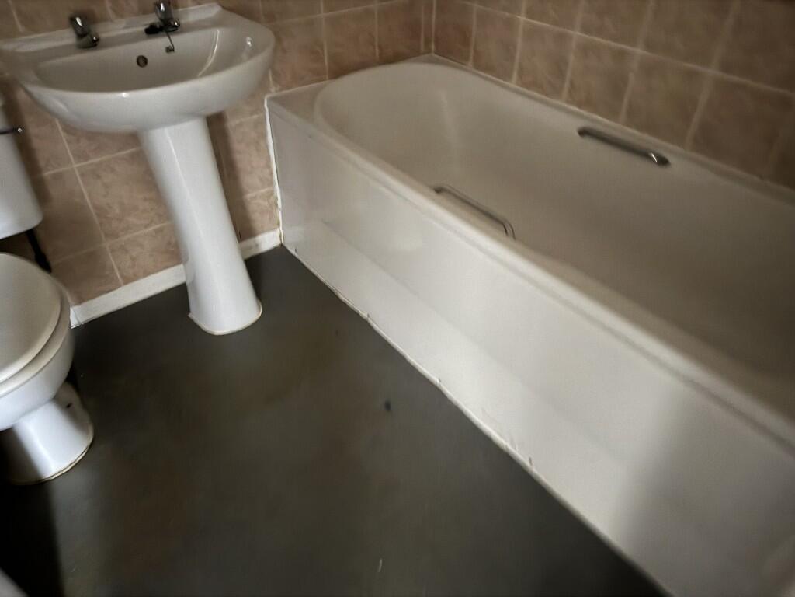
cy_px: 298
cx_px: 398
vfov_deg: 56.8
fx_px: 551
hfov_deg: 71.6
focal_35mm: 24
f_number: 1.78
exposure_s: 1/9
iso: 1250
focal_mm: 6.76
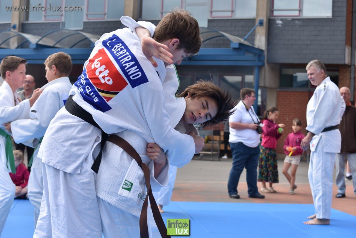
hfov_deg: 27.0
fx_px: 742
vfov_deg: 18.2
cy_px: 119
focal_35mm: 75
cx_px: 178
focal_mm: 50
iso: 100
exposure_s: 1/500
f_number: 5
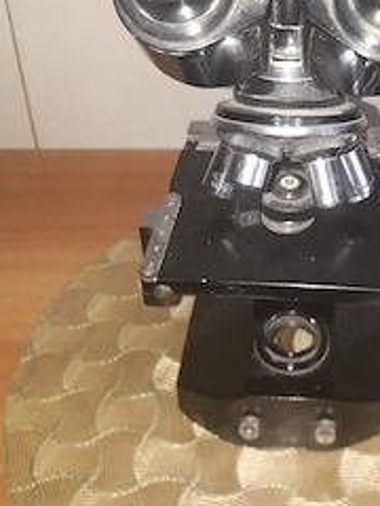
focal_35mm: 45
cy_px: 160
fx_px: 659
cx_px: 279
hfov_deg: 31.7
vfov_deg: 41.4
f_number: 1.9
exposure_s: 1/50
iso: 100
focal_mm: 3.6
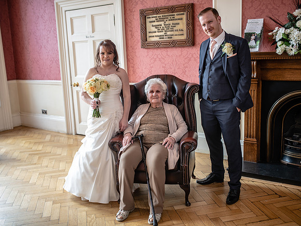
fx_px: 330
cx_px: 150
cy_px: 113
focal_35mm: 38
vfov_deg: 37.8
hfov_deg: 49.1
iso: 200
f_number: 2.5
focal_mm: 35
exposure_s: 1/125
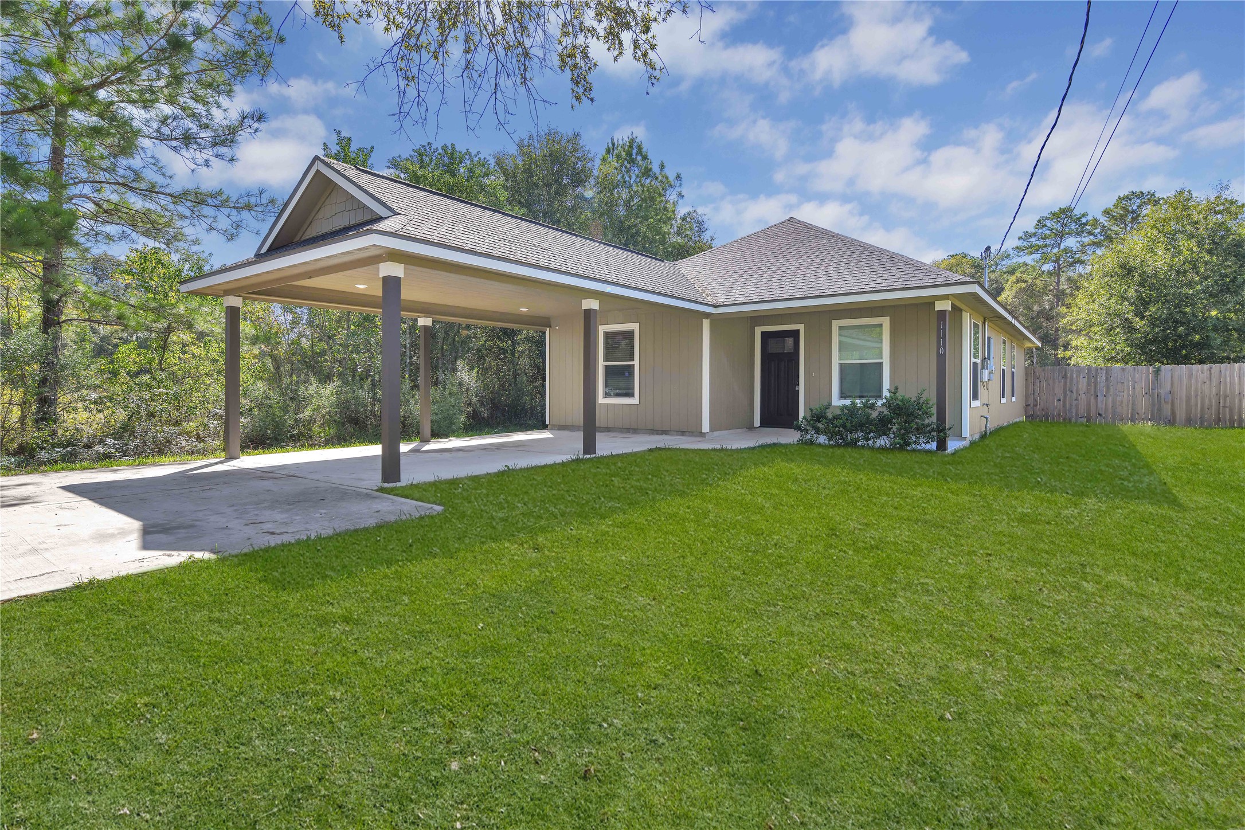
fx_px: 622
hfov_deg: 90.0
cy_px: 415
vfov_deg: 67.4
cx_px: 622
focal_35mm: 18
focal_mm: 18
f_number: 8
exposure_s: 1/200
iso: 100
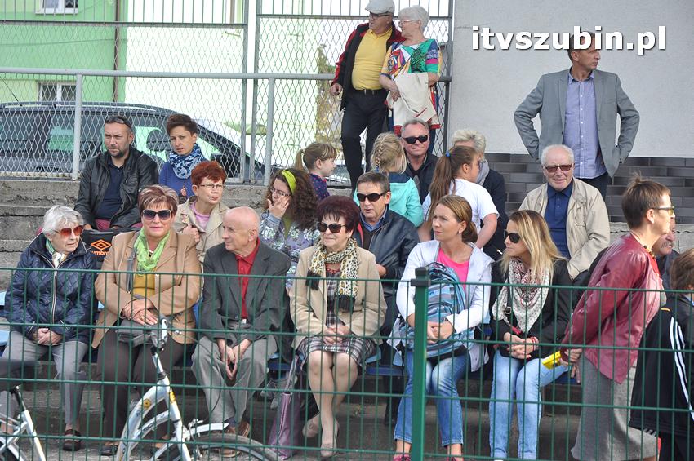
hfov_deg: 19.5
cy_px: 230
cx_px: 347
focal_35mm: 105
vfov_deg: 13.0
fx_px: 2022
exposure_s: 1/640
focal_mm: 70
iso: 640
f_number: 6.3
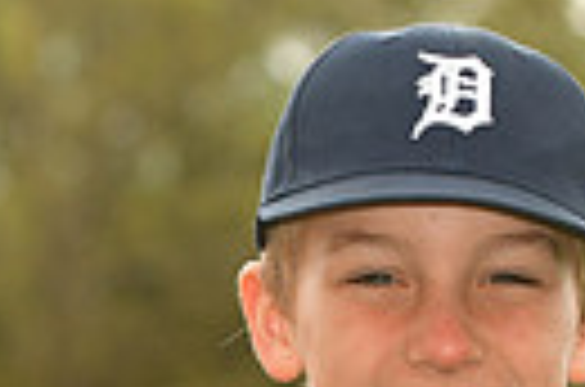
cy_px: 826
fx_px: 11432
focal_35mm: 705
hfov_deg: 2.9
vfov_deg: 1.9
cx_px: 414
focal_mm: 105
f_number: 5
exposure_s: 1/640
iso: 200
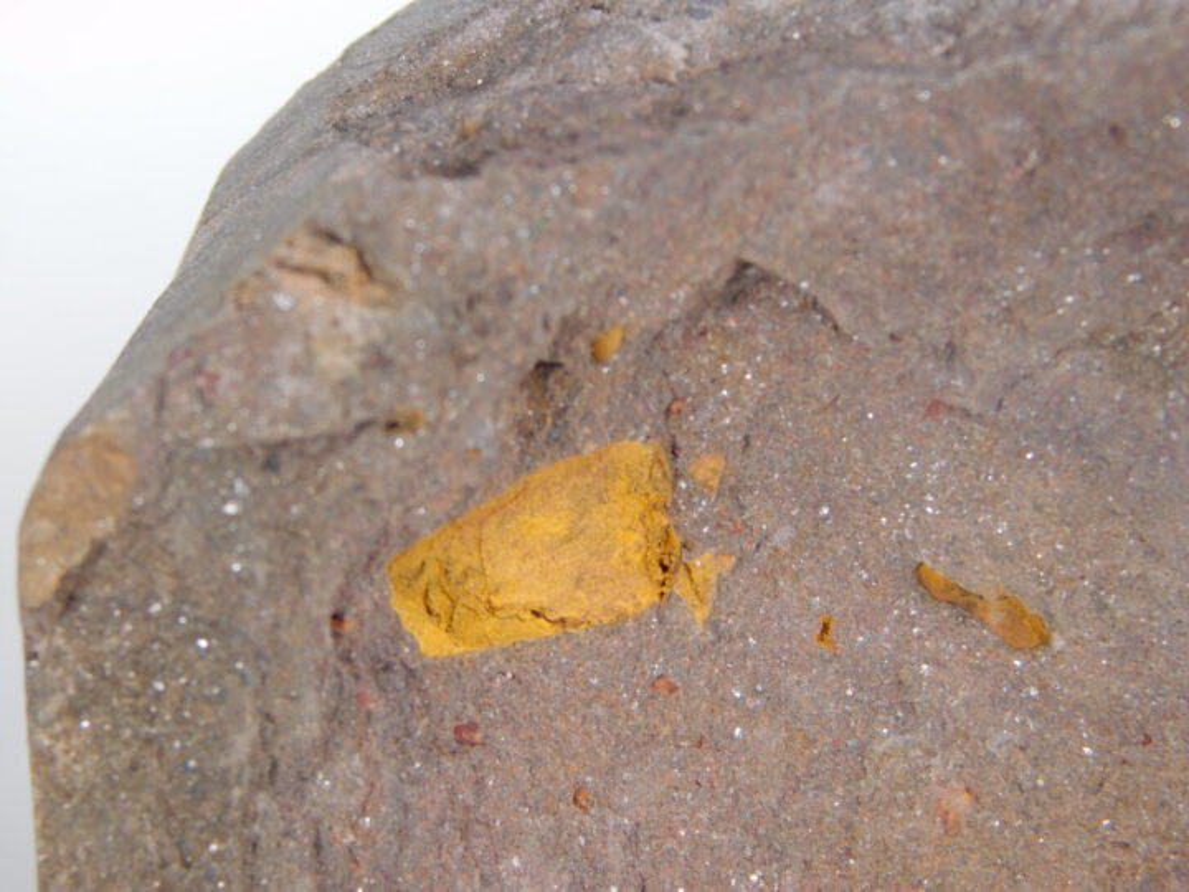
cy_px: 446
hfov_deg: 10.7
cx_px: 594
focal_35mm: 184
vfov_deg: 8.1
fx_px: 6320
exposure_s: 1/50
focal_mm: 32.7
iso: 125
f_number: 5.4
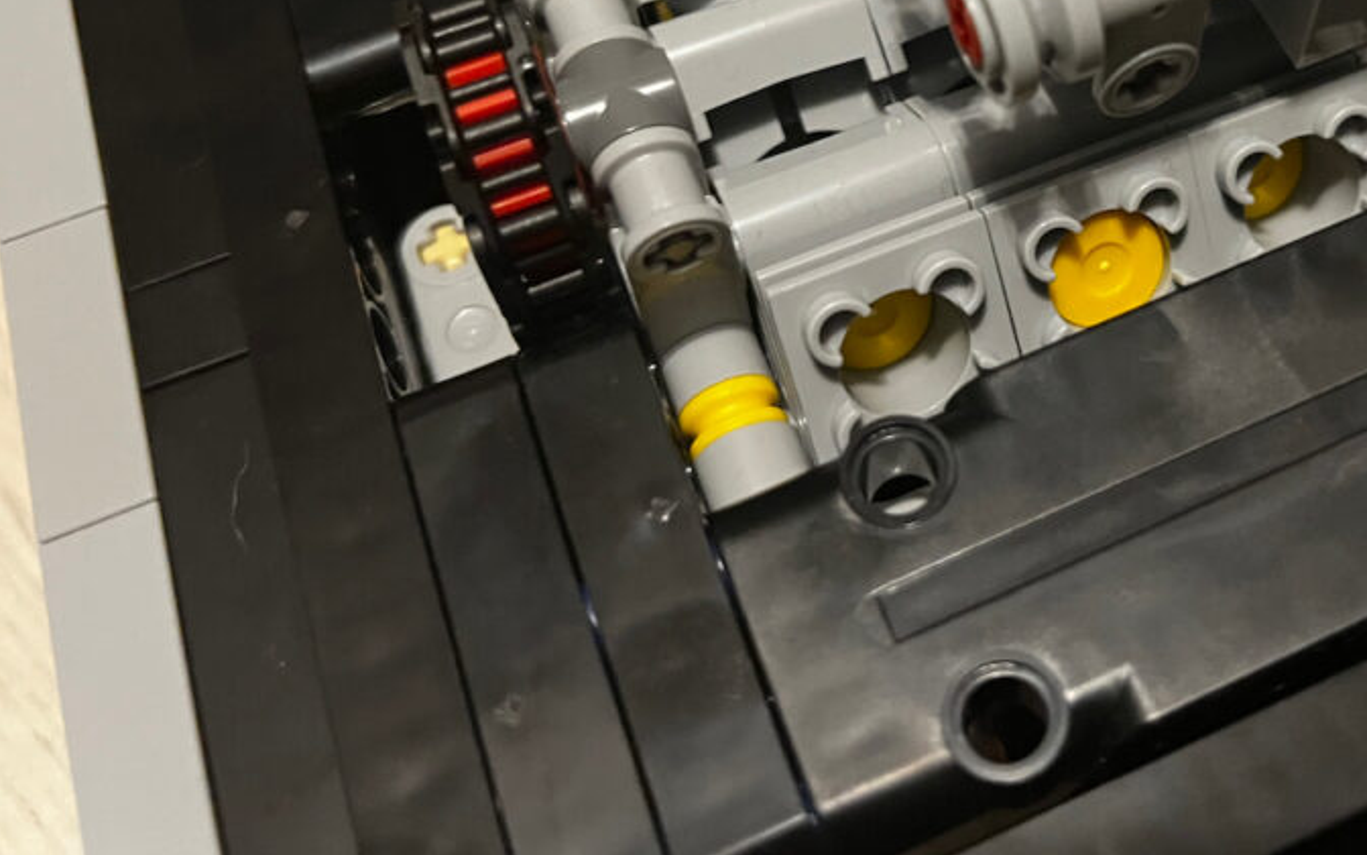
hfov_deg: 46.1
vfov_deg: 29.3
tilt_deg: -55.7
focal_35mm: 42
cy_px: 90
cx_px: 960
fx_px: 1565
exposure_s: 1/34
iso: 640
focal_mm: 5.1
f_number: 1.6
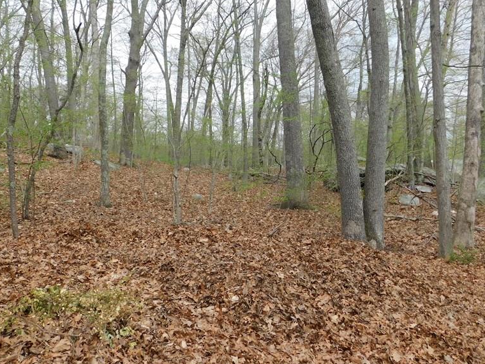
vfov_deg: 45.3
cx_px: 253
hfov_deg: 58.3
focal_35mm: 31
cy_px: 151
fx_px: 434
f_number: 3
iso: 125
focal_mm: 4
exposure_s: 1/500
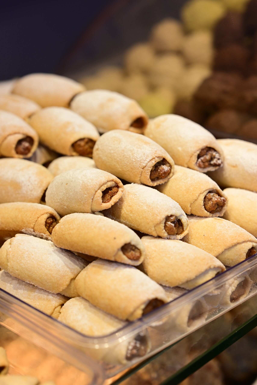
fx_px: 910
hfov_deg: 16.1
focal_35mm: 85
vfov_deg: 23.9
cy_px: 192
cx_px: 128
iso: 500
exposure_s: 1/160
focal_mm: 85
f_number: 4
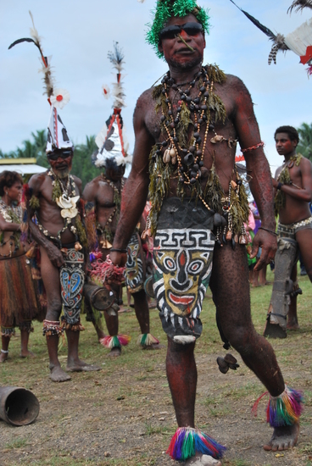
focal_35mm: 72
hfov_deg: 19.0
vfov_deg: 28.0
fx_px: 934
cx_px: 156
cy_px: 233
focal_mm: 48
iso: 100
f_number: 7.1
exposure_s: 1/200
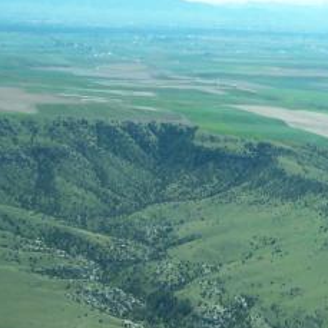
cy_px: 318
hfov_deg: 17.1
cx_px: 454
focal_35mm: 94
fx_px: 1008
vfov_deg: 18.1
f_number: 2.8
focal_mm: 6.3
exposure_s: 1/500
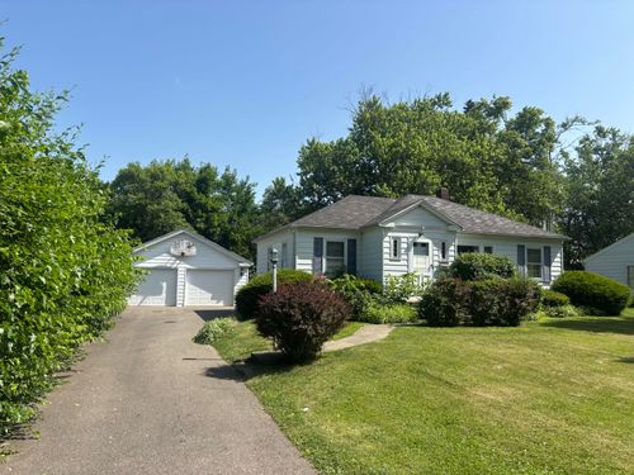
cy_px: 238
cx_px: 317
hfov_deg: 67.3
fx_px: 476
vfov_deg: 53.1
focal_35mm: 26
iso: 50
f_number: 1.6
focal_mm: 5.96
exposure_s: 1/2342
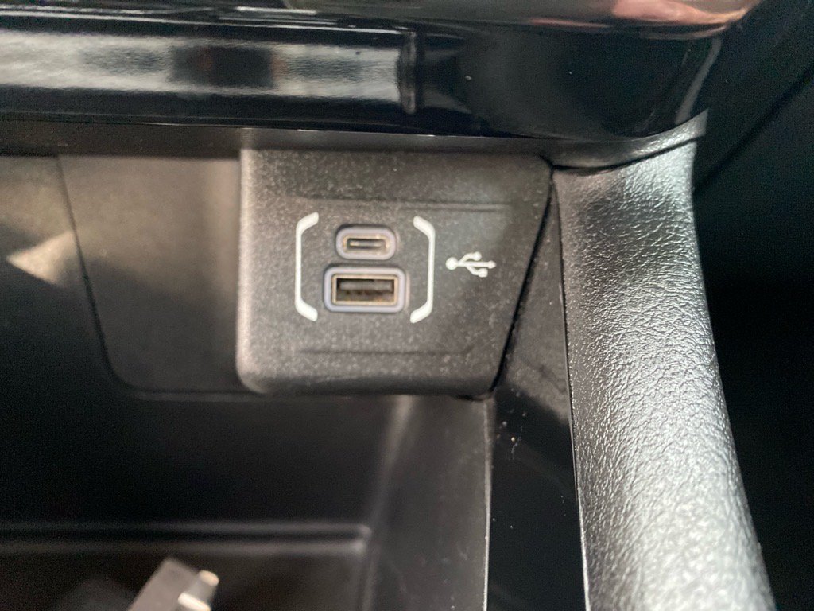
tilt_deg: -30.3
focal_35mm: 26
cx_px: 407
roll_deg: -3.3
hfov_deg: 67.3
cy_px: 306
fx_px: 611
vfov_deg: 53.1
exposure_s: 1/58
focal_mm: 4.25
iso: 500
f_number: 1.8
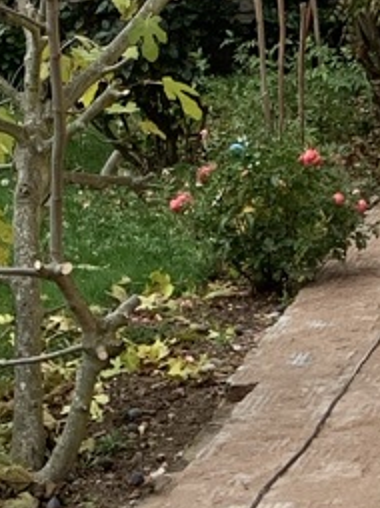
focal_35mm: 164
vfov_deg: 11.5
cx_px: 328
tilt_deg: -20.6
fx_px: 2404
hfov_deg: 9.0
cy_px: 788
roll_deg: +4.2
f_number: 1.8
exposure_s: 1/459
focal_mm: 4.25
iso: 25
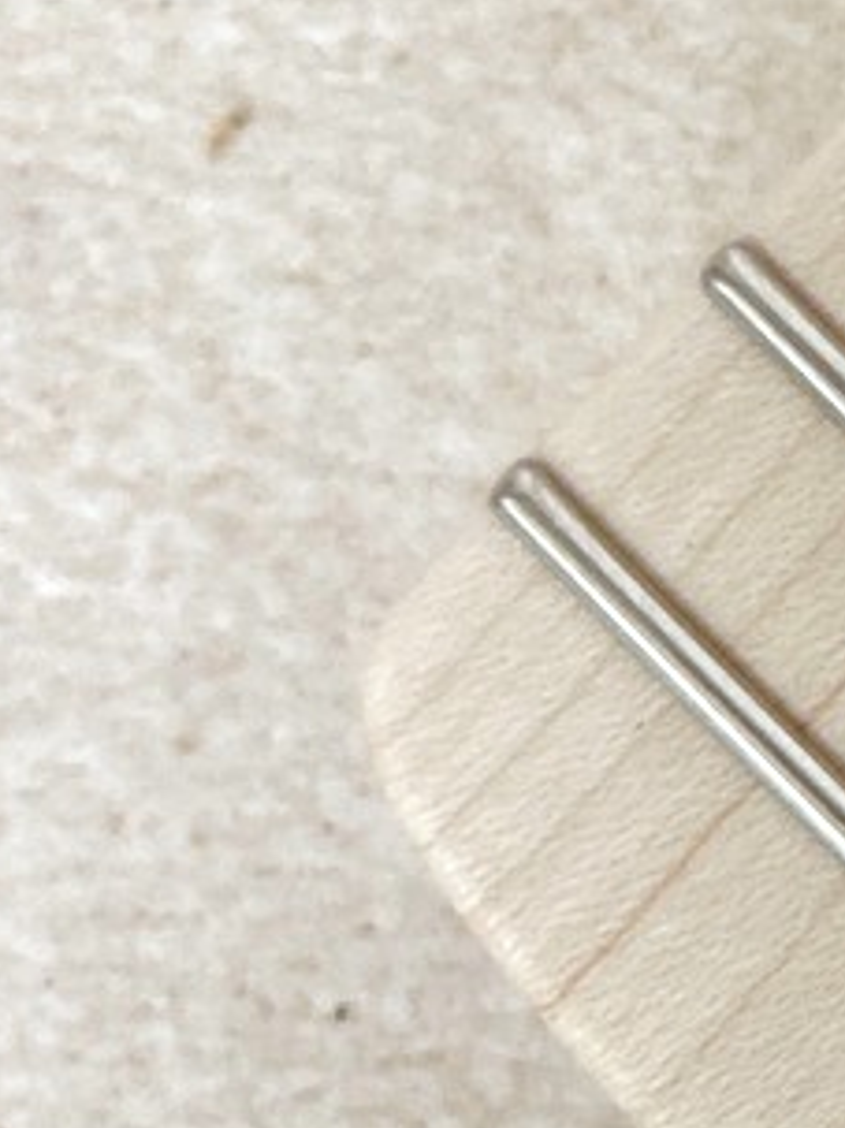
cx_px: 1861
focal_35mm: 121
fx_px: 3941
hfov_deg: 10.8
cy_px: 225
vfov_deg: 16.2
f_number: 1.8
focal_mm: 4.25
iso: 64
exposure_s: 1/60
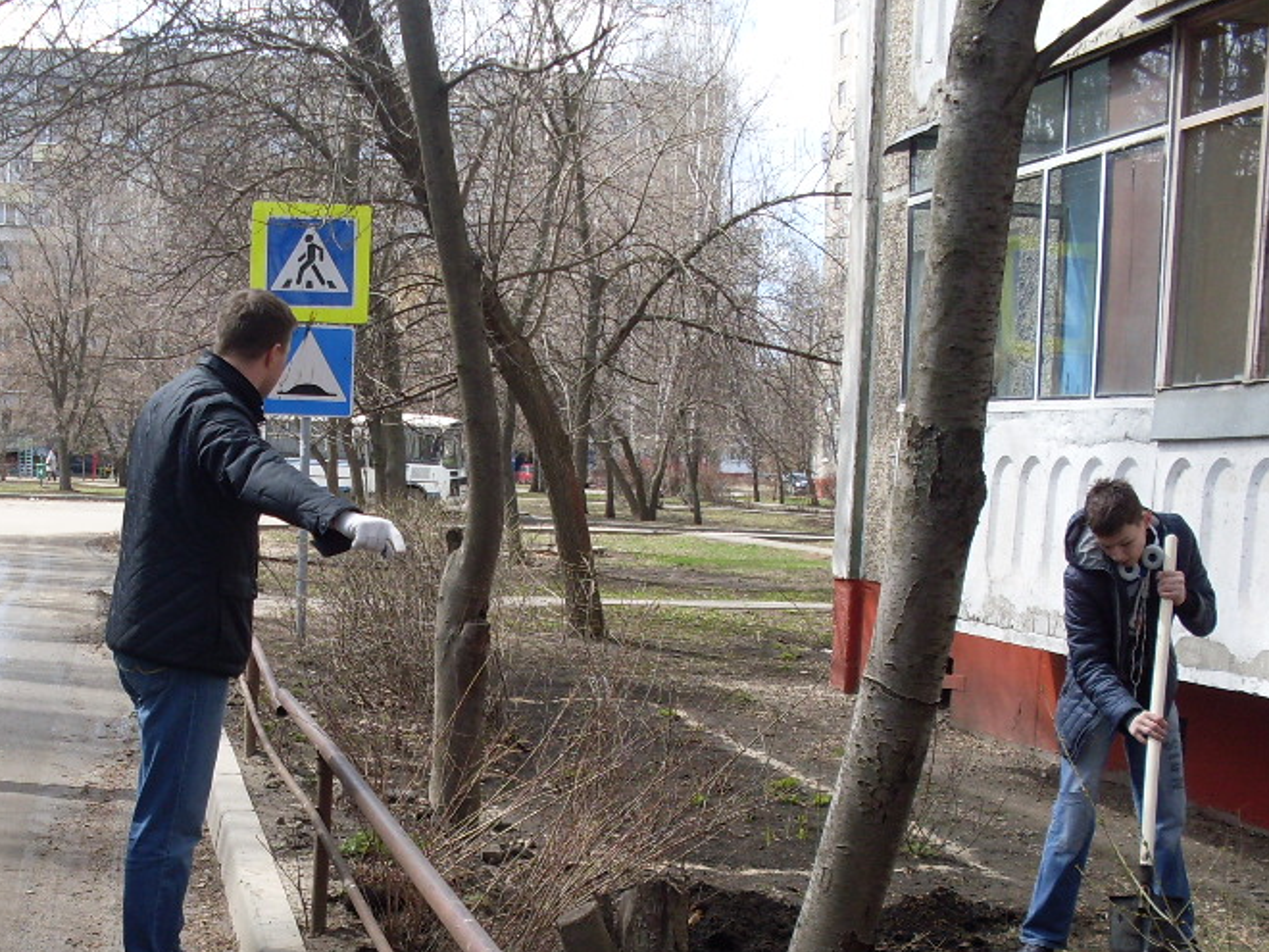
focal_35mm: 59
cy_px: 731
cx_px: 450
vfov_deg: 24.5
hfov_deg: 32.5
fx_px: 2163
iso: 80
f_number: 2.8
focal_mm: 6.3
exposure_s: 1/350
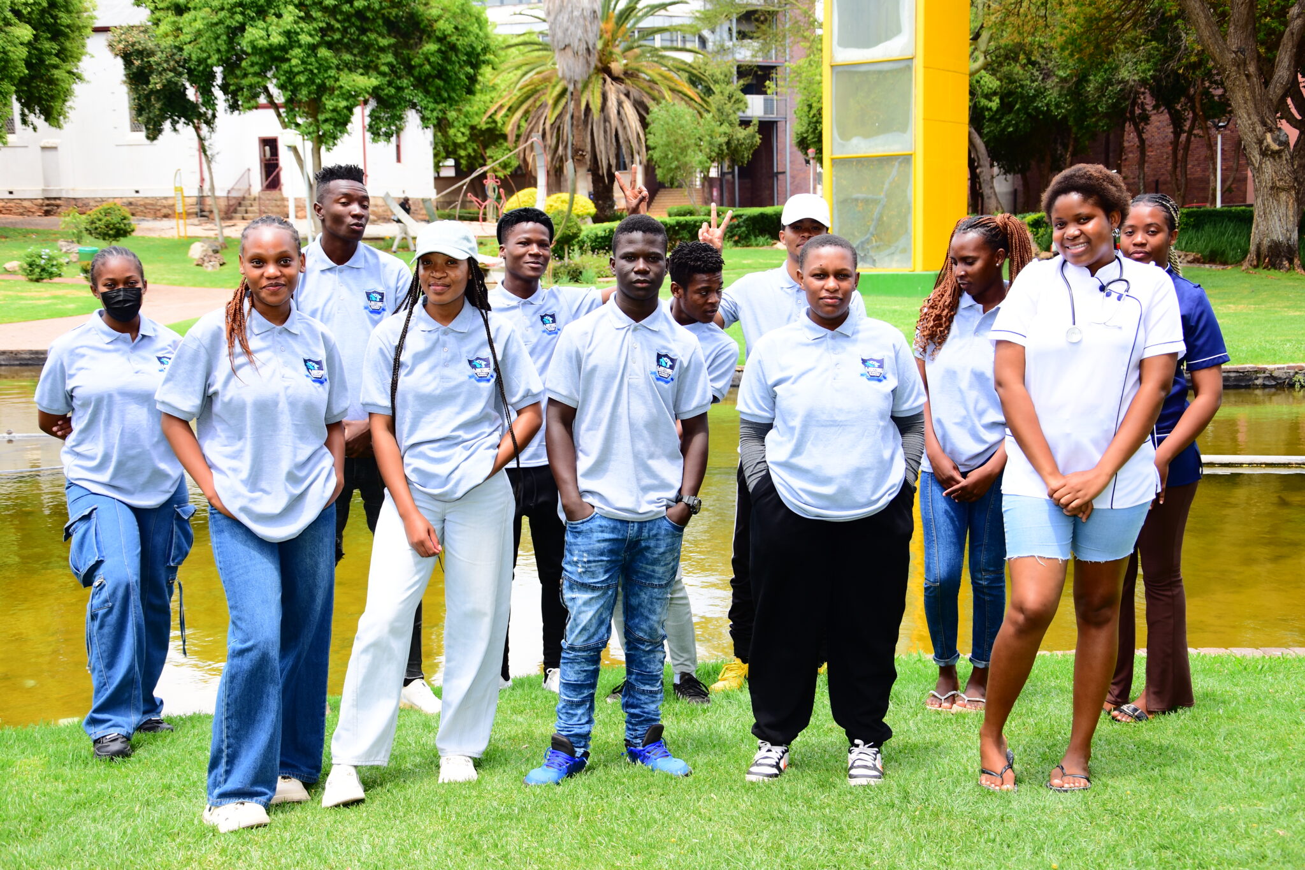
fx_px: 1631
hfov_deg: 43.6
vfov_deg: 29.9
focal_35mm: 45
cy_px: 435
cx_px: 652
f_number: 5
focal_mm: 30
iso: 160
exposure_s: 1/200
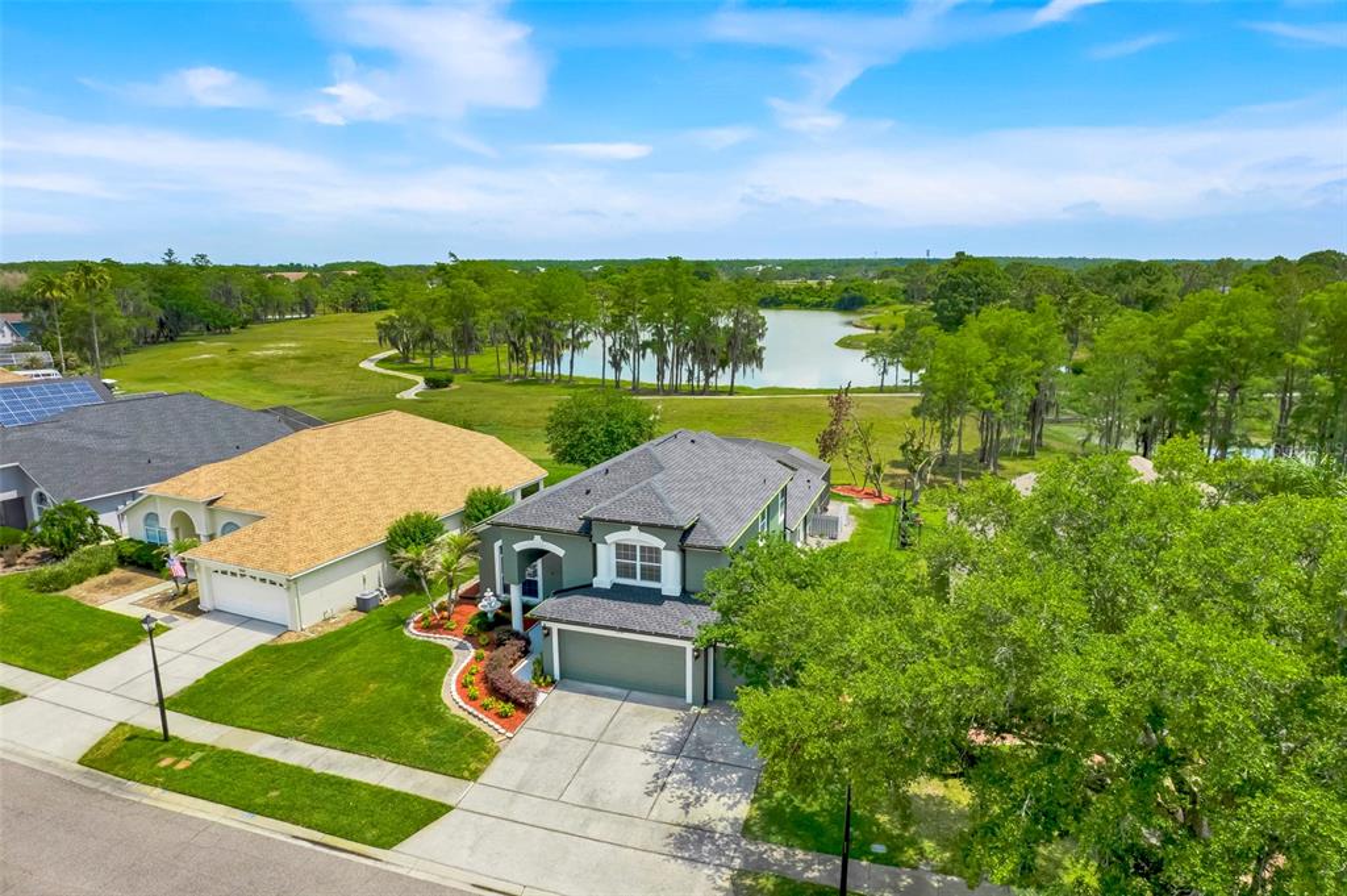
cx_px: 674
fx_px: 822
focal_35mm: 22
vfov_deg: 57.1
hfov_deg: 78.6
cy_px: 448
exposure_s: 1/500
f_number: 2.8
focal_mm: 8.38
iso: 100
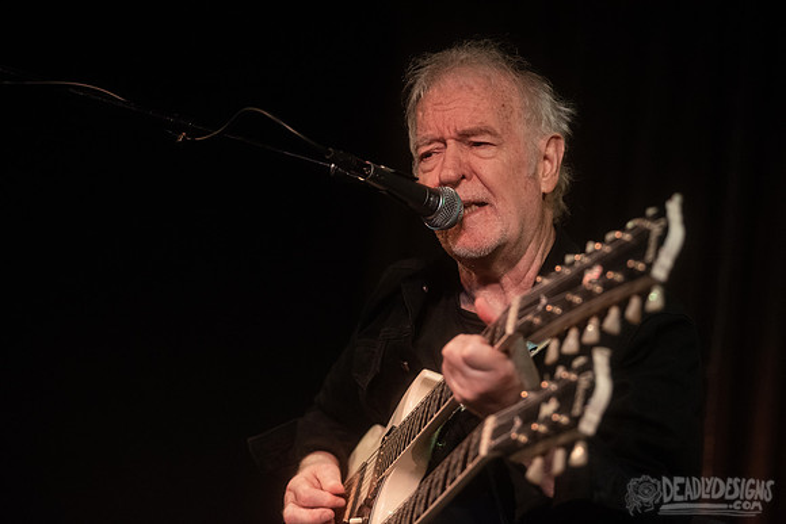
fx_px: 2402
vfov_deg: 12.5
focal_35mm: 110
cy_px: 262
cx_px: 393
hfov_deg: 18.6
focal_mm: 110
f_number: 3.2
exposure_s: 1/200
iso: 2500
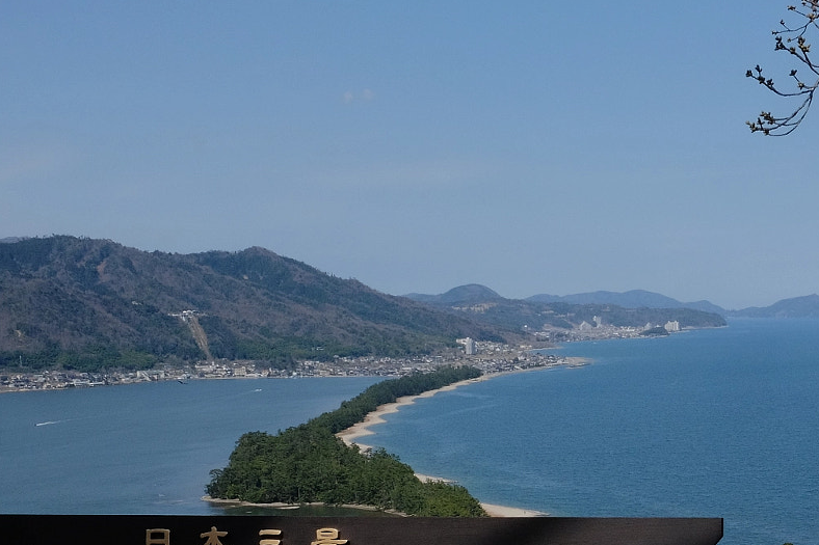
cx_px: 684
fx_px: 1524
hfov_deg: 29.2
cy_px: 549
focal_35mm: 67
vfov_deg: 19.7
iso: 800
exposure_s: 1/340
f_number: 20
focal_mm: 22.3
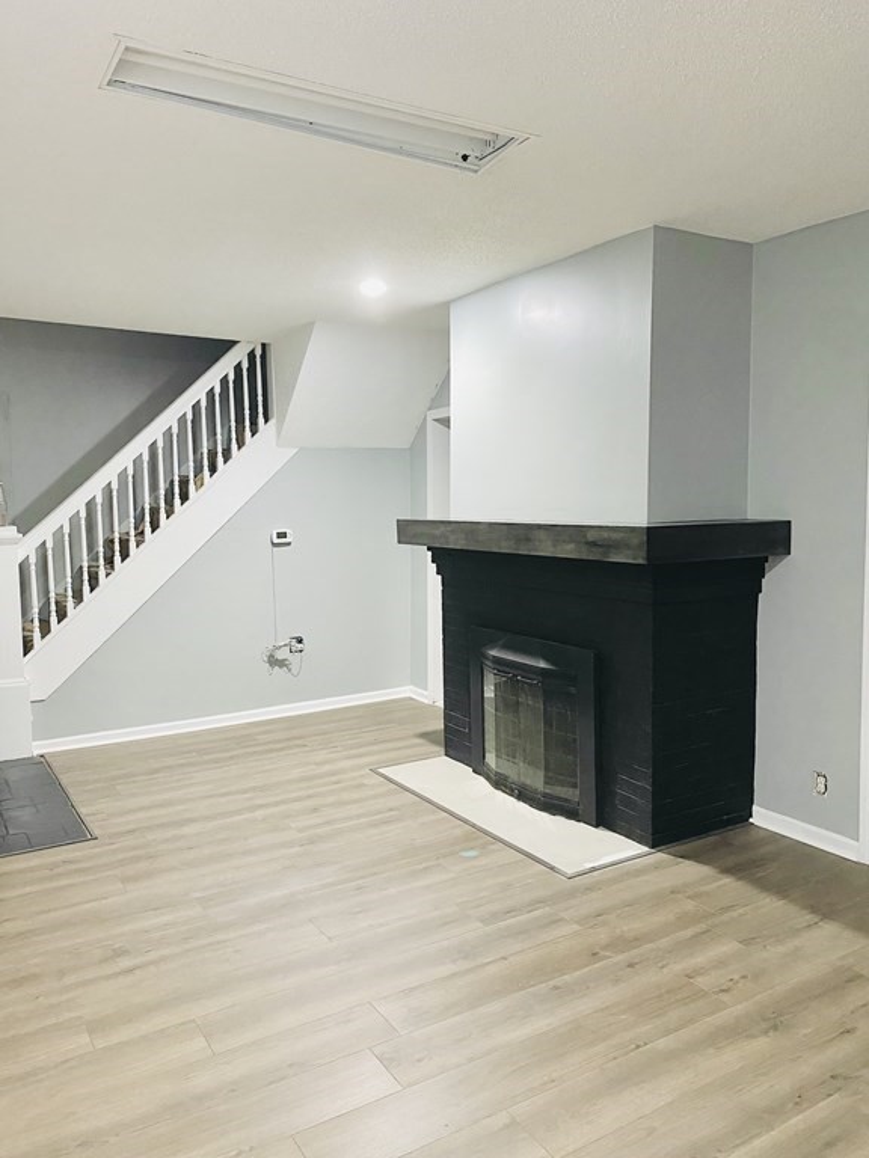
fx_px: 870
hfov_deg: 53.1
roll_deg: +0.4
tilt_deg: -4.1
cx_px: 434
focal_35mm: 26
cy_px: 579
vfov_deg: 67.3
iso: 500
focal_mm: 4.25
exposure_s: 1/30
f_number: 1.8
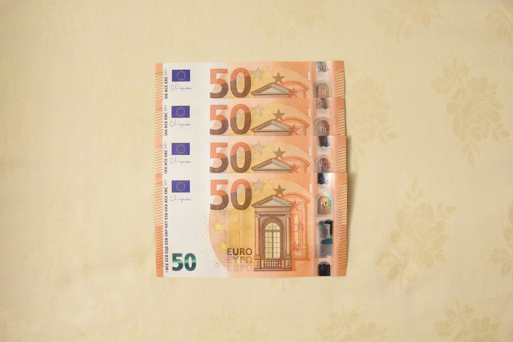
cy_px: 171
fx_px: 513
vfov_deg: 36.9
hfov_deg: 53.1
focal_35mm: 36
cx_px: 256
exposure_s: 1/60
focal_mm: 24
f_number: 8
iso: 25600
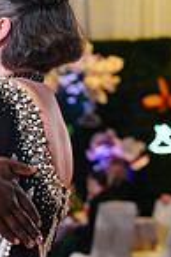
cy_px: 361
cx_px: -100
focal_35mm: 279
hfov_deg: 4.9
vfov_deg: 7.3
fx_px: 1992
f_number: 4
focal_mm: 70
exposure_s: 1/400
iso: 2500
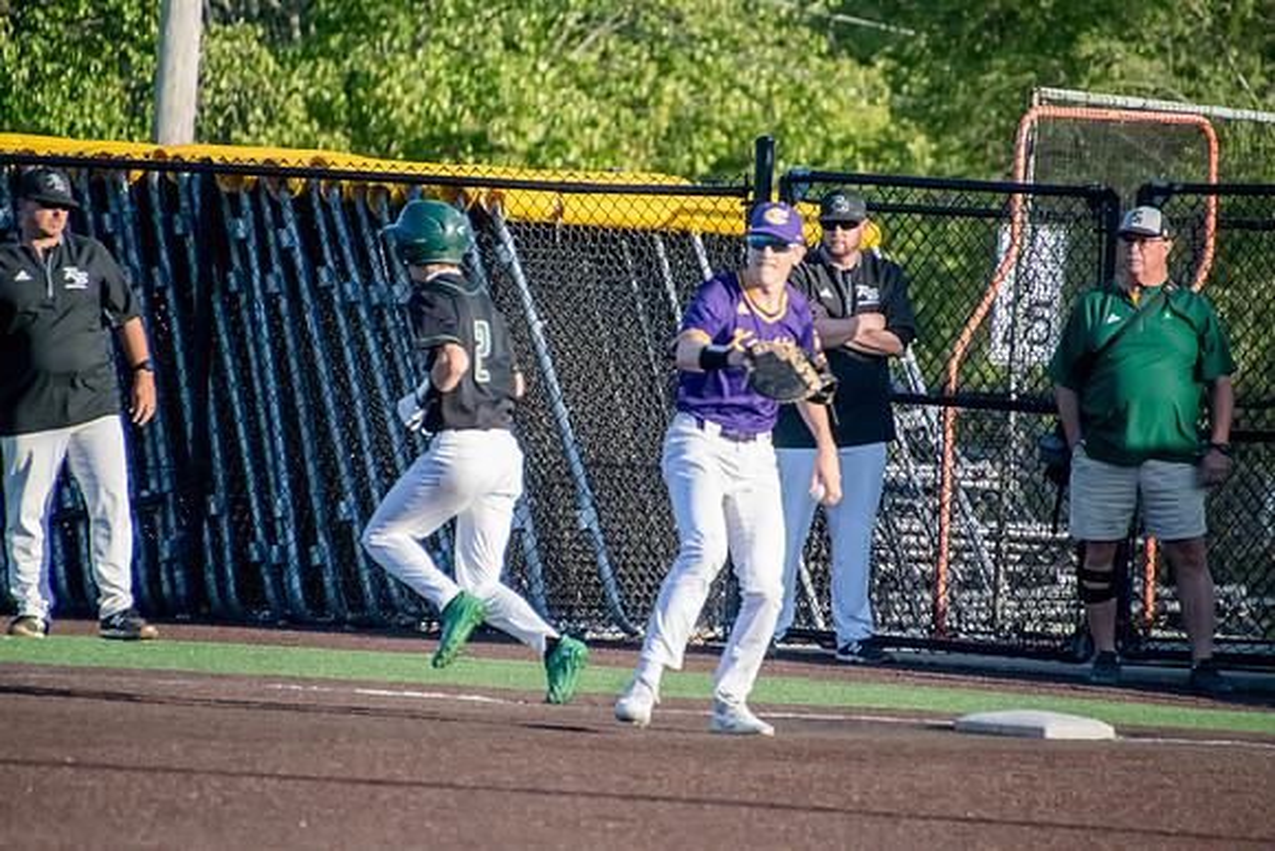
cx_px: 638
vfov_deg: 2.3
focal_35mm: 600
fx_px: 21254
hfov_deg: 3.4
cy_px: 426
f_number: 6.3
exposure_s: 1/4000
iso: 5000
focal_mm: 400
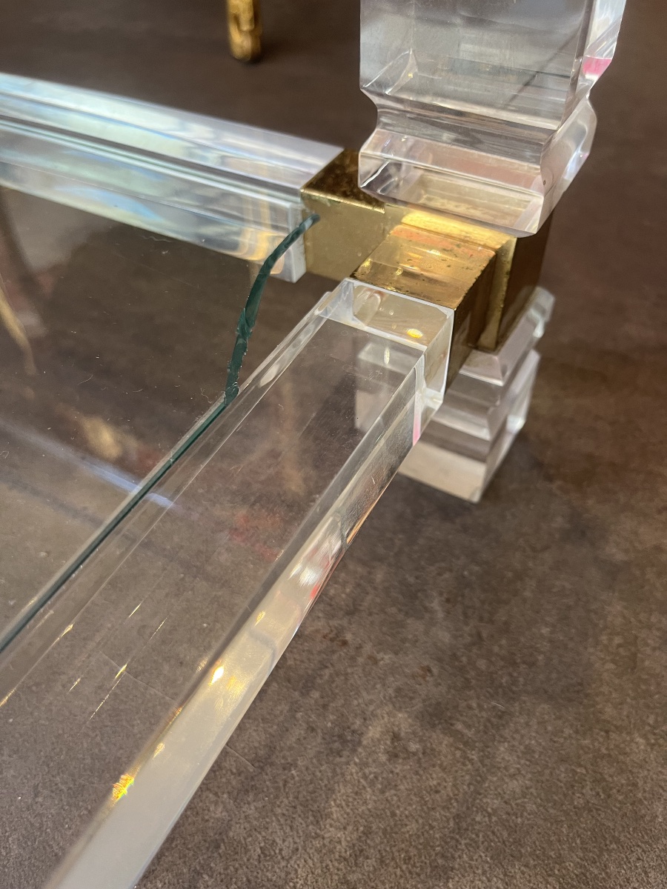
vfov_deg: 67.3
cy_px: 444
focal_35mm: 26
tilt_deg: -47.9
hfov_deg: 53.1
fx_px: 668
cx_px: 334
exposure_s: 1/73
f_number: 1.6
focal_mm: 5.1
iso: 125
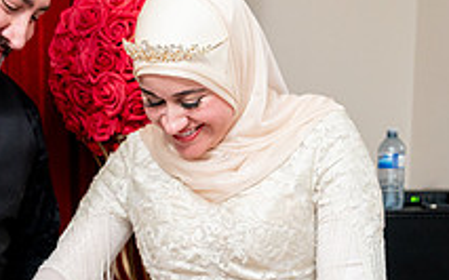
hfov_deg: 26.7
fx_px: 918
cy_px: 273
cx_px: 63
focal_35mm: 75
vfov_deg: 17.0
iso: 1600
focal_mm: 27
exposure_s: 1/160
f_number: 2.8
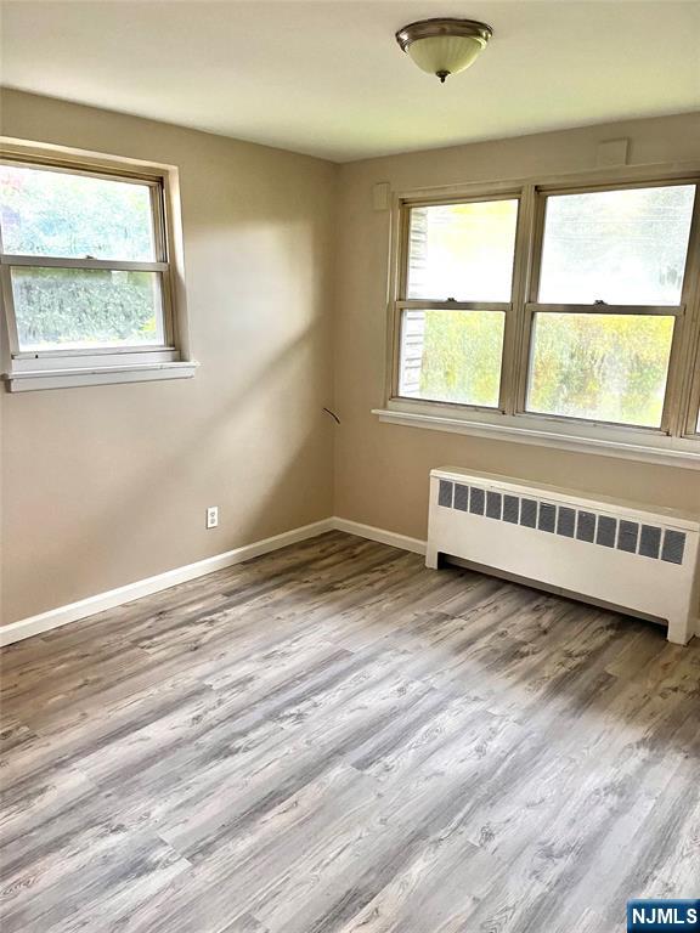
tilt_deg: -14.9
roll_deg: -0.3
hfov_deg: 53.1
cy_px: 466
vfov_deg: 67.3
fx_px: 701
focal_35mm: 26
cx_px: 350
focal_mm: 5.1
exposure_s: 1/60
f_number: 1.6
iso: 250
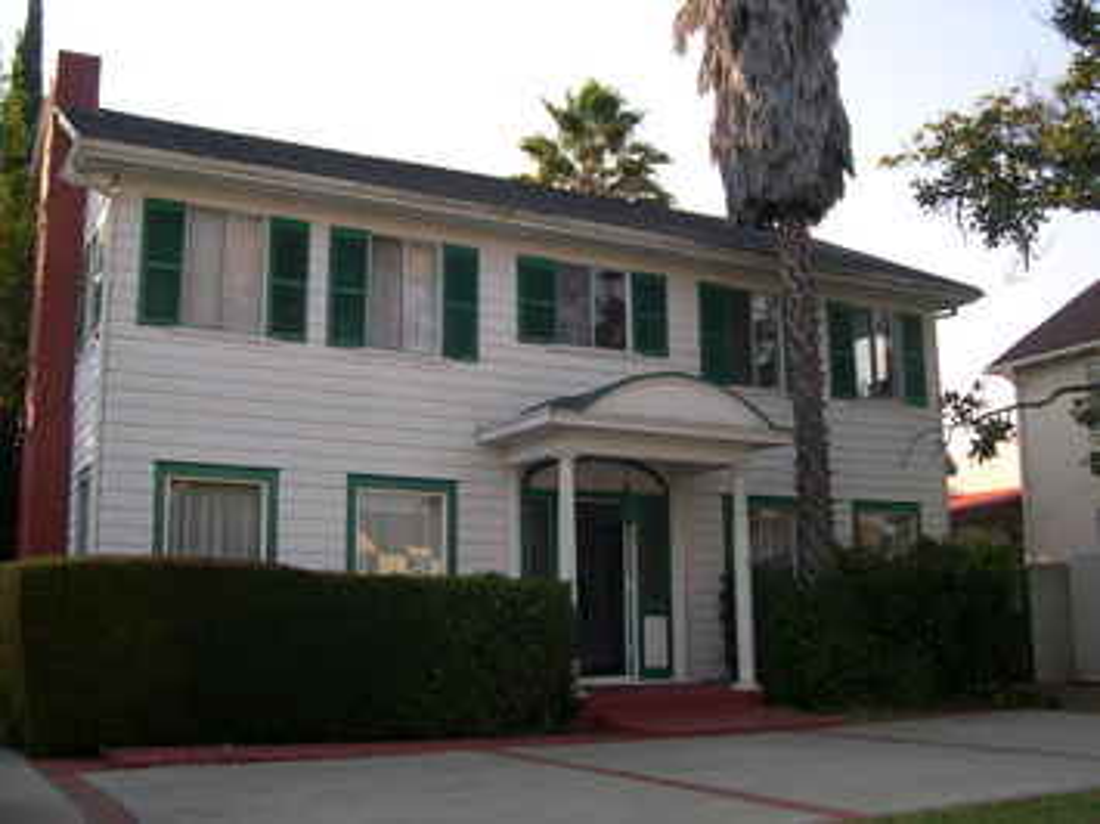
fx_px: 1207
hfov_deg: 49.0
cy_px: 412
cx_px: 550
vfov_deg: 37.7
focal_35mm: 38
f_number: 2.8
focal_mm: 8
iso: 100
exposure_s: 1/344
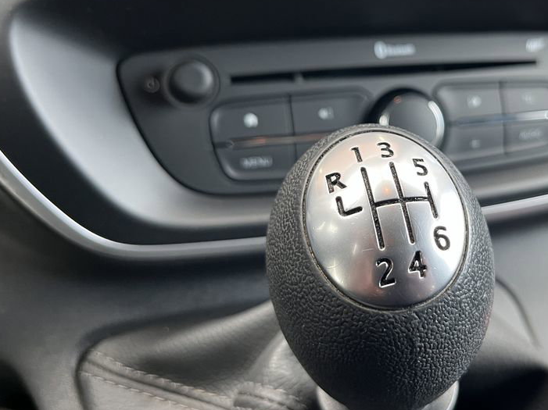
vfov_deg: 37.5
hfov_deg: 47.6
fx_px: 601
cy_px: 164
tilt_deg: -27.6
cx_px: 394
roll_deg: -4.6
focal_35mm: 38
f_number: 1.6
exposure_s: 1/78
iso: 125
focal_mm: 5.1
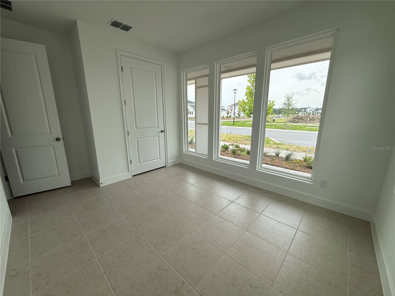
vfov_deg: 85.7
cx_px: 198
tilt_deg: -11.1
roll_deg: +0.6
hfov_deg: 102.1
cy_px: 148
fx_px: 160
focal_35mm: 14
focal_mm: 2.22
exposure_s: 1/319
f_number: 2.2
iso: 64
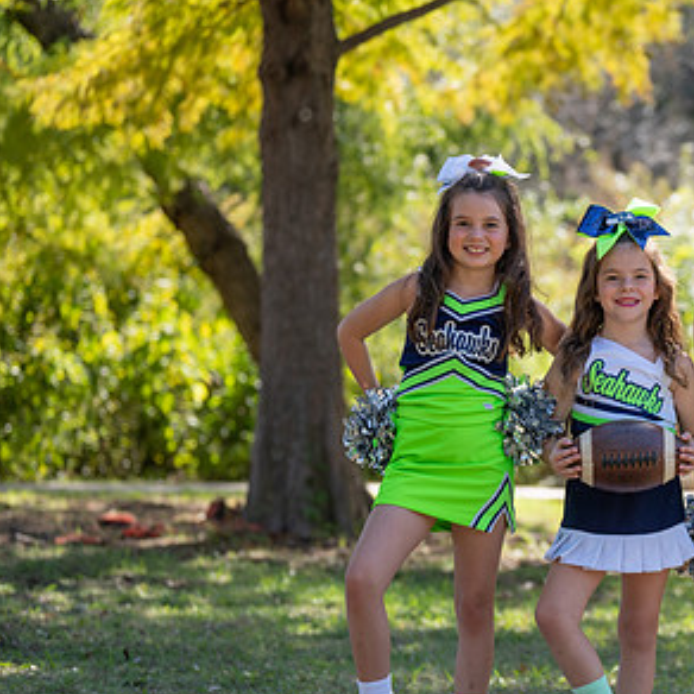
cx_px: 658
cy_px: 446
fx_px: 3176
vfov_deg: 12.5
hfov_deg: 12.4
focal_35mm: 140
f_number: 2.8
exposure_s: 1/500
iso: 100
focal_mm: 83
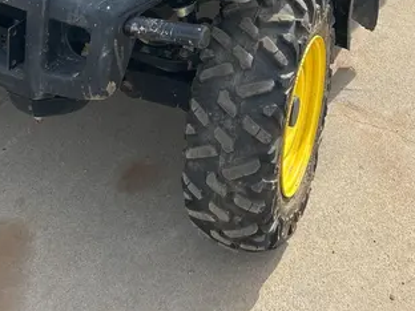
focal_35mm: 61
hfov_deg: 31.7
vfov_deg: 21.0
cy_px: -134
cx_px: 202
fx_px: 731
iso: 50
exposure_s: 1/1621
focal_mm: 5.7
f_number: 1.5
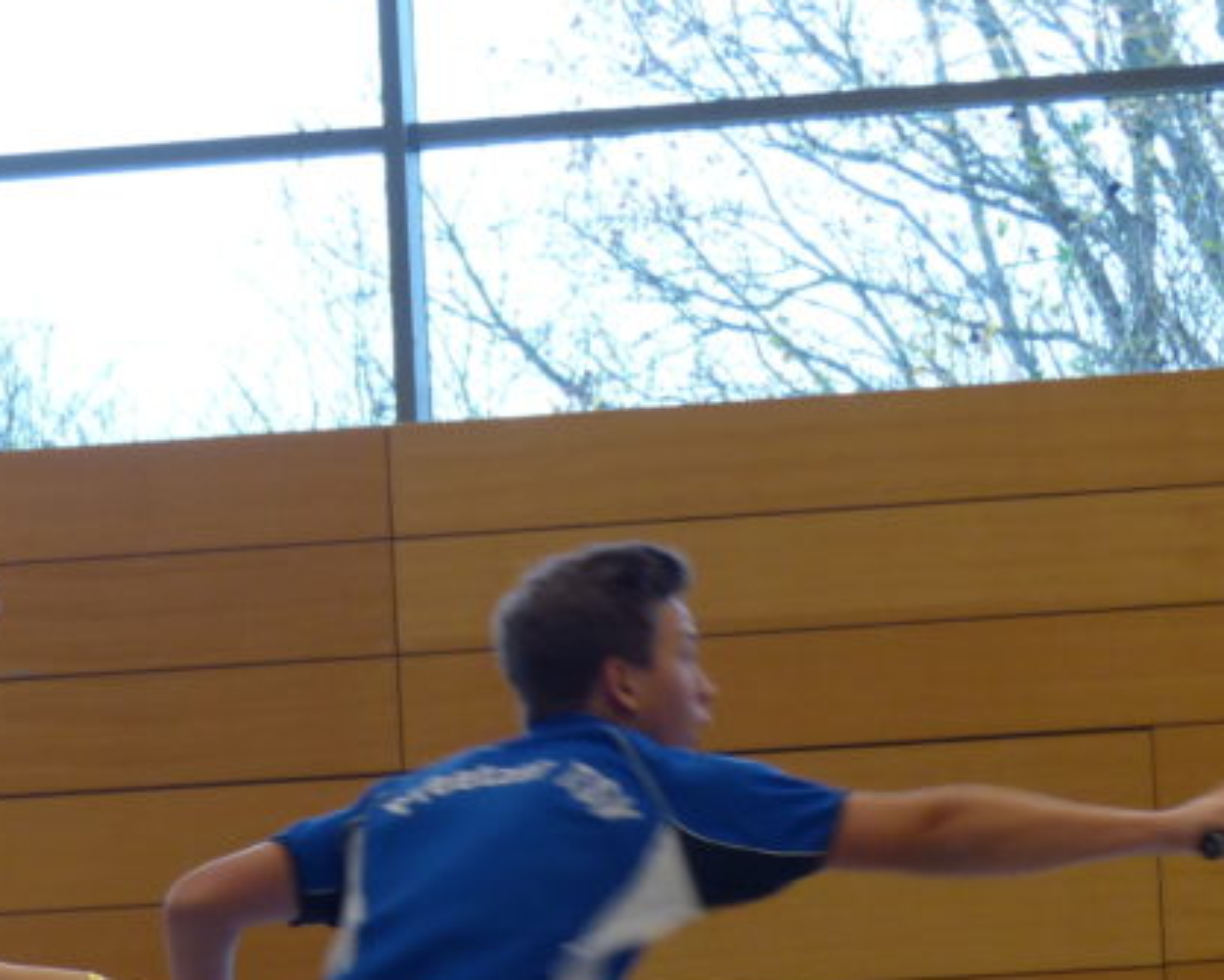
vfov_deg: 5.9
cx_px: 29
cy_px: 927
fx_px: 9459
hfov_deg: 7.4
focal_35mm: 261
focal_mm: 19.6
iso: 160
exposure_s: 1/60
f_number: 2.8
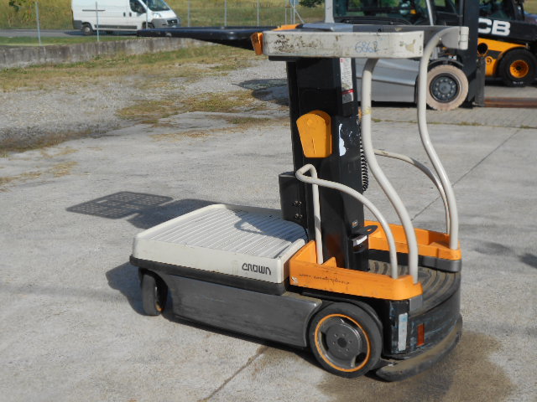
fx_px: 776
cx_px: 268
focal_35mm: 50
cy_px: 201
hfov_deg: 38.2
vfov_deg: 29.1
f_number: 4.5
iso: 80
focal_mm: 8.8
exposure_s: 1/800
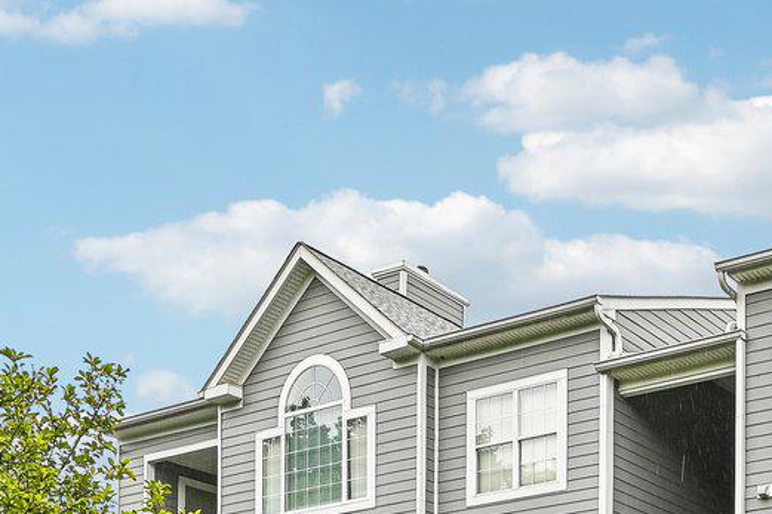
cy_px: 861
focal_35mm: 55
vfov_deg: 19.7
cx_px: 803
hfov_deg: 32.8
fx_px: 1179
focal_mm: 14
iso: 100
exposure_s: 1/125
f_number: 8
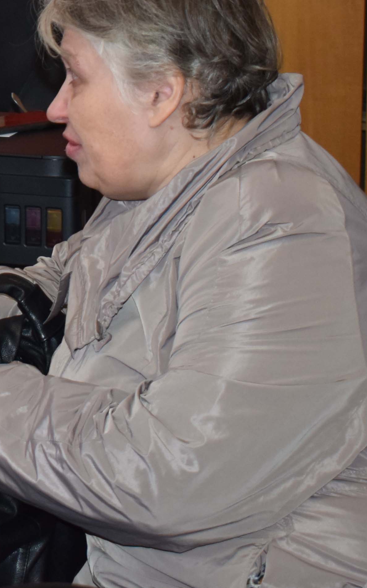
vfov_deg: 13.4
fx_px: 2465
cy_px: -25
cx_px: -293
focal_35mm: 154
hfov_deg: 8.2
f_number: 4.5
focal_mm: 32
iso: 800
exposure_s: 1/60
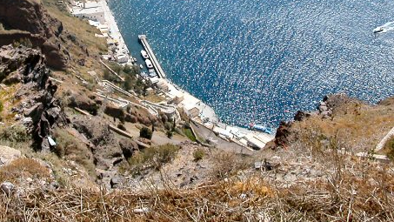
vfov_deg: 20.9
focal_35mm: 57
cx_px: 173
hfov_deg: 36.6
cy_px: 58
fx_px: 596
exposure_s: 1/614
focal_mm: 5.6
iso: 100
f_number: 4.5
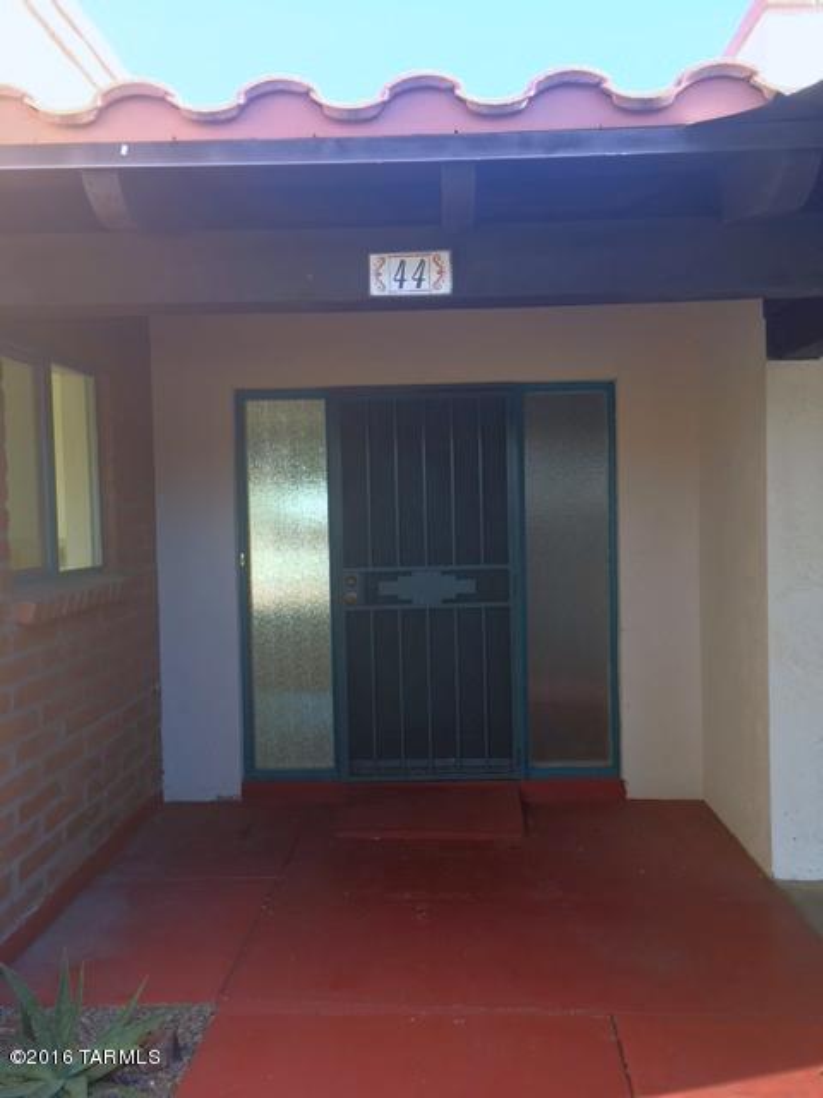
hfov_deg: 48.2
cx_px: 412
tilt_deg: -1.7
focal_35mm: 29
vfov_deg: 61.7
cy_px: 549
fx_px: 919
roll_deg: +0.4
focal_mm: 4.15
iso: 25
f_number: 2.2
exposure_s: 1/60
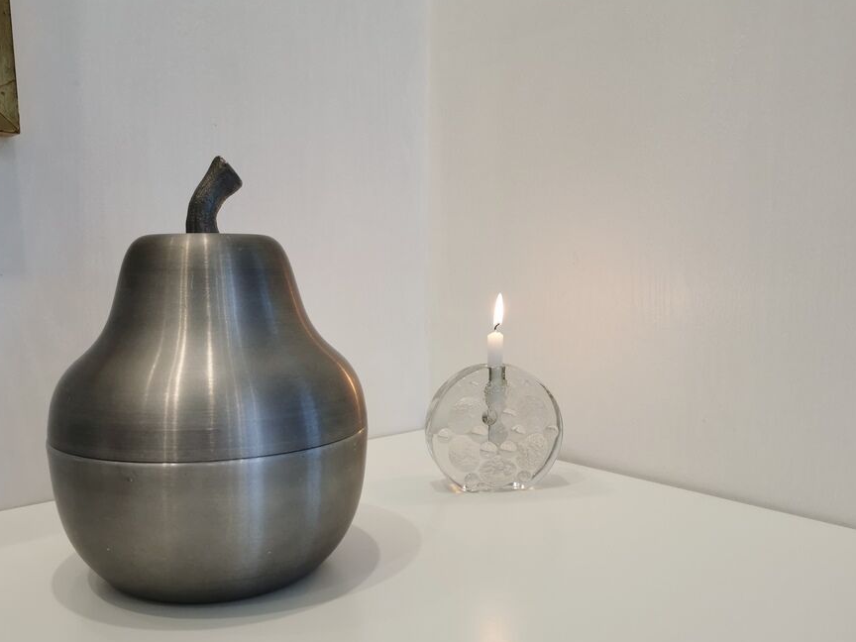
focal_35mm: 32
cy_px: 371
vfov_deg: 44.0
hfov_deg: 56.8
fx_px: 791
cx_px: 400
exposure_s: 1/100
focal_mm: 5.58
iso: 125
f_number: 1.8
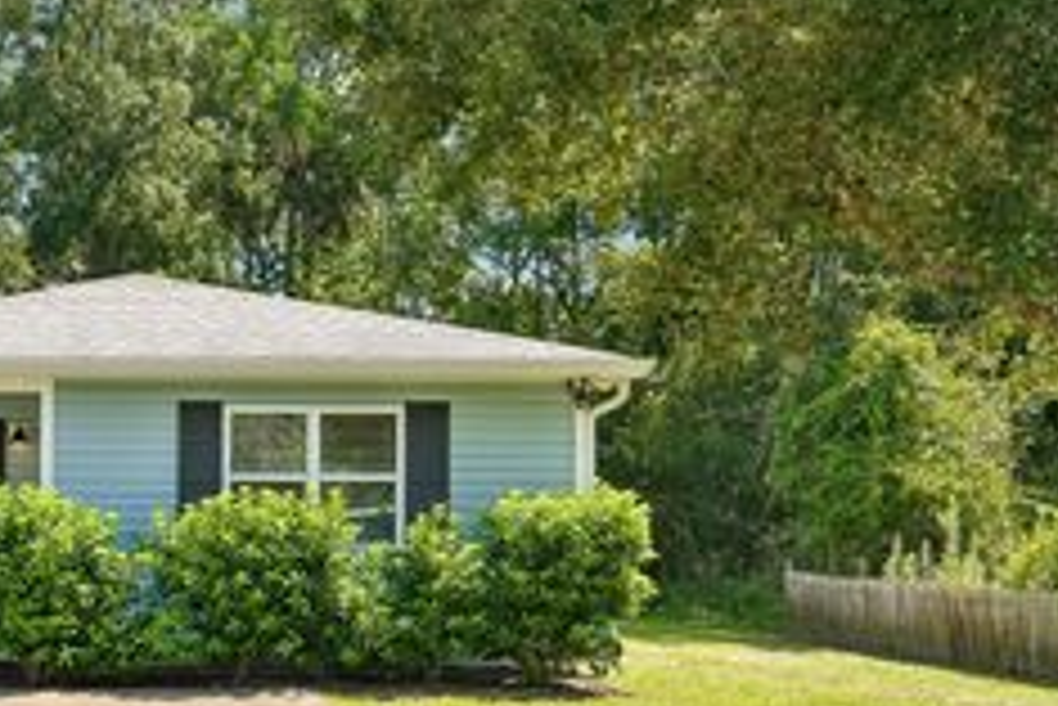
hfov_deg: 36.8
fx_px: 1500
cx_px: 135
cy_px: 510
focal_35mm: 51
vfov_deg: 26.3
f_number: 10
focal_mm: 24
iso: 400
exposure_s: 1/125
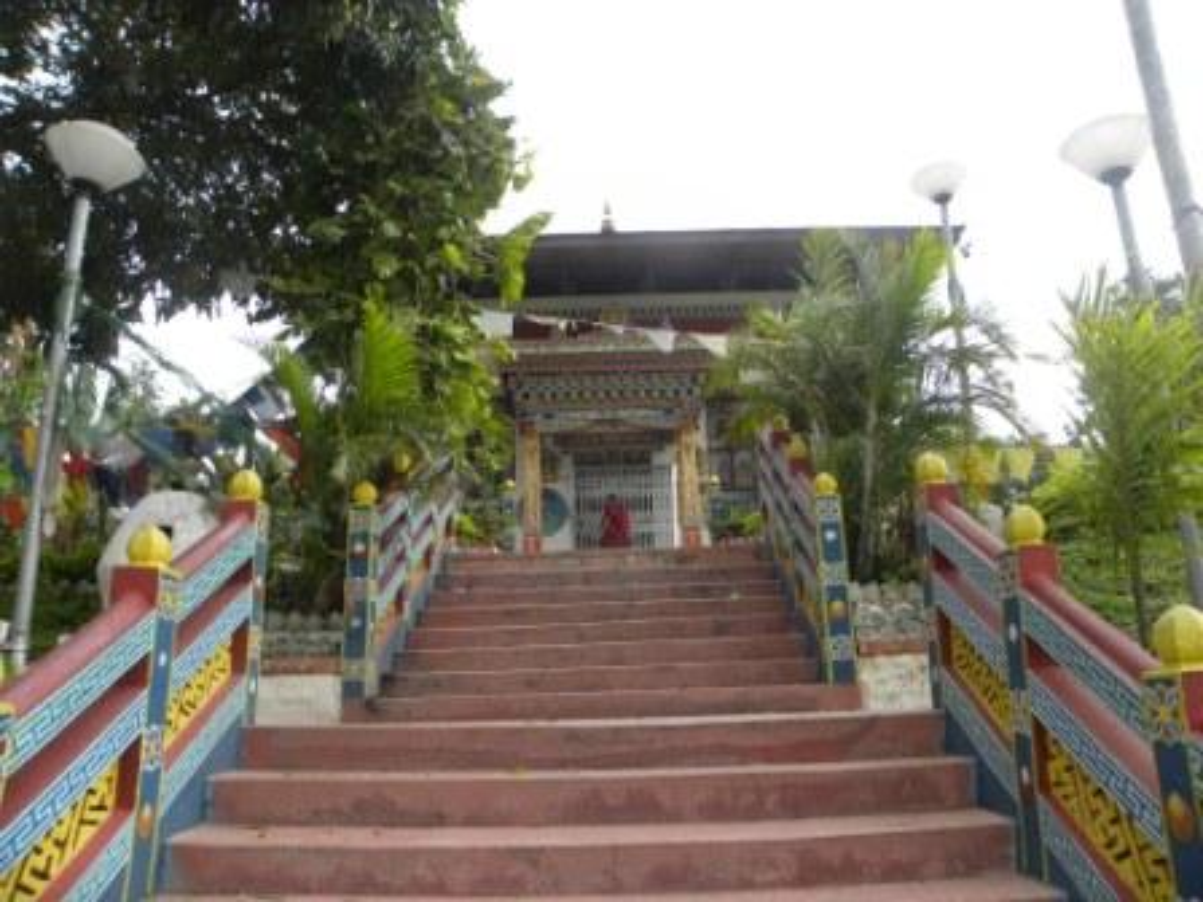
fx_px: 904
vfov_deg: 53.1
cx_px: 602
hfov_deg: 67.3
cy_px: 451
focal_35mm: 26
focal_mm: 4.6
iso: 64
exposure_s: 1/99.4
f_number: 3.5
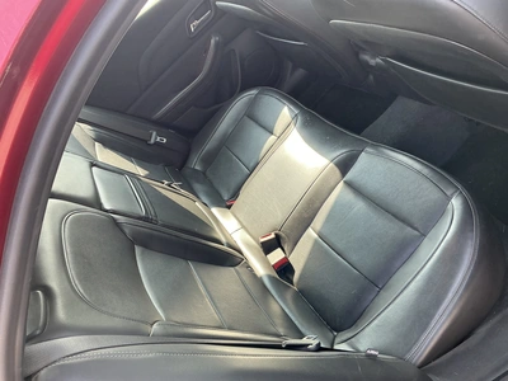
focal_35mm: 28
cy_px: 190
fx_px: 411
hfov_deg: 63.4
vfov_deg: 49.7
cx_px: 254
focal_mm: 3
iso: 32
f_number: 1.8
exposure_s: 1/122
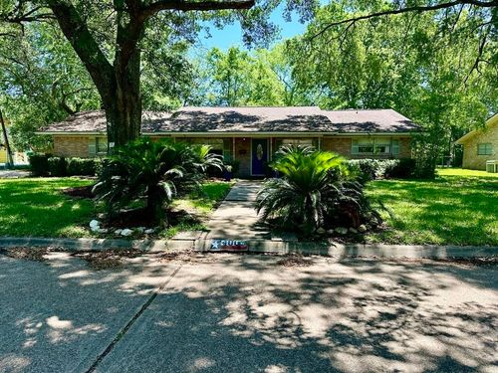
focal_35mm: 24
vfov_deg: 56.8
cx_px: 249
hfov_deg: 71.6
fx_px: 345
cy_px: 186
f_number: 1.78
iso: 80
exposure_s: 1/611
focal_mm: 6.86
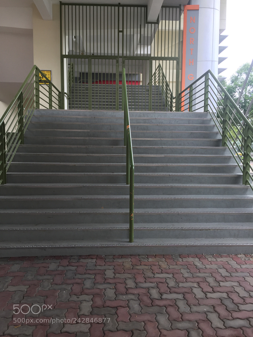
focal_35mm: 29
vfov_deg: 61.7
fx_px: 283
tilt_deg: -3.3
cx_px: 126
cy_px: 168
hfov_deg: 48.2
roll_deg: +0.5
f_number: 2.2
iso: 32
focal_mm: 4.15
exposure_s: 1/100
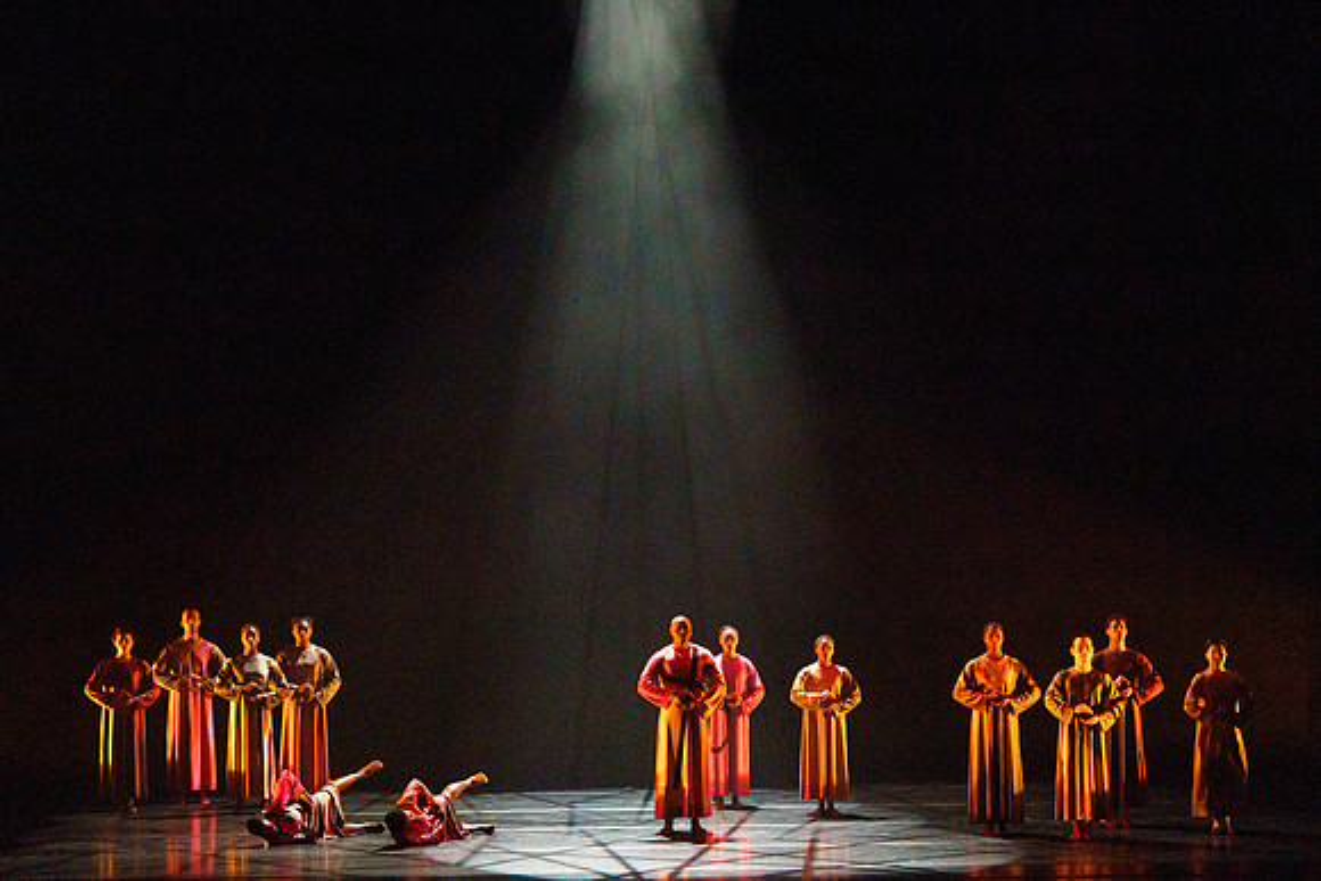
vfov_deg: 12.0
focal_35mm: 114
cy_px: 388
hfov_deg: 17.9
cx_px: 667
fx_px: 4199
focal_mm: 100
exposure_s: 1/250
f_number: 5.6
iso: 5000
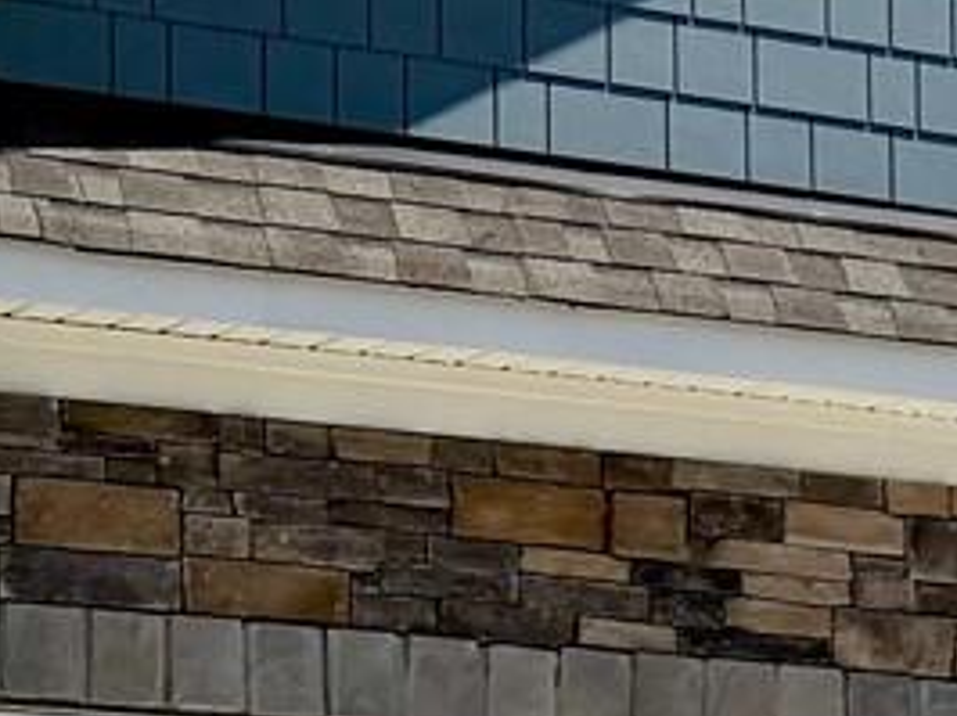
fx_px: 5110
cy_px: 1349
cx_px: 2572
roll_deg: -0.1
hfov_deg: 9.2
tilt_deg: -0.1
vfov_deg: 7.7
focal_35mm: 185
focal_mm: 6.76
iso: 80
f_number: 1.78
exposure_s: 1/10309
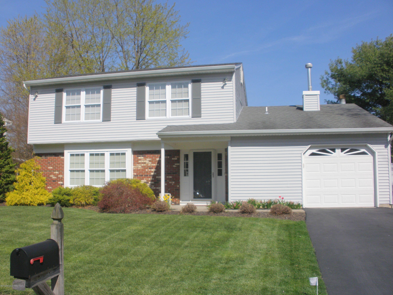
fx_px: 409
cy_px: 148
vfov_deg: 39.7
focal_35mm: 36
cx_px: 196
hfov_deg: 51.4
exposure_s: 1/500
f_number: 5.6
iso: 64
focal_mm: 6.3
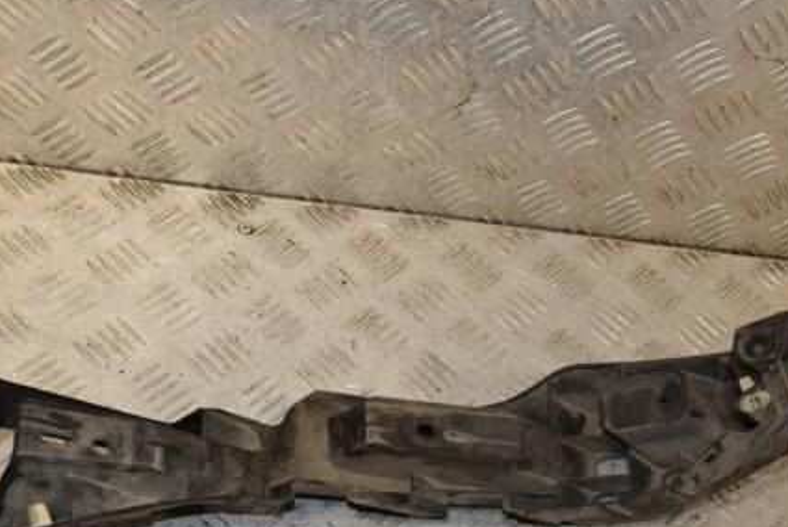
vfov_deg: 24.5
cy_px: 358
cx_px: 362
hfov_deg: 36.2
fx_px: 1205
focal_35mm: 55
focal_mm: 26
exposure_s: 1/200
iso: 800
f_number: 7.1
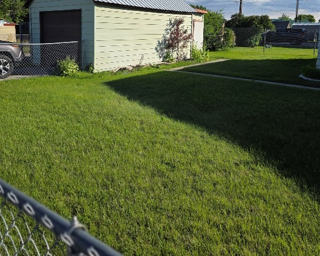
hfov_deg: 57.2
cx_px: 162
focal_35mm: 31
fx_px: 294
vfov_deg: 45.6
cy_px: 66
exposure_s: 1/5958
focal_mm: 6.3
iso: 80
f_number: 1.7
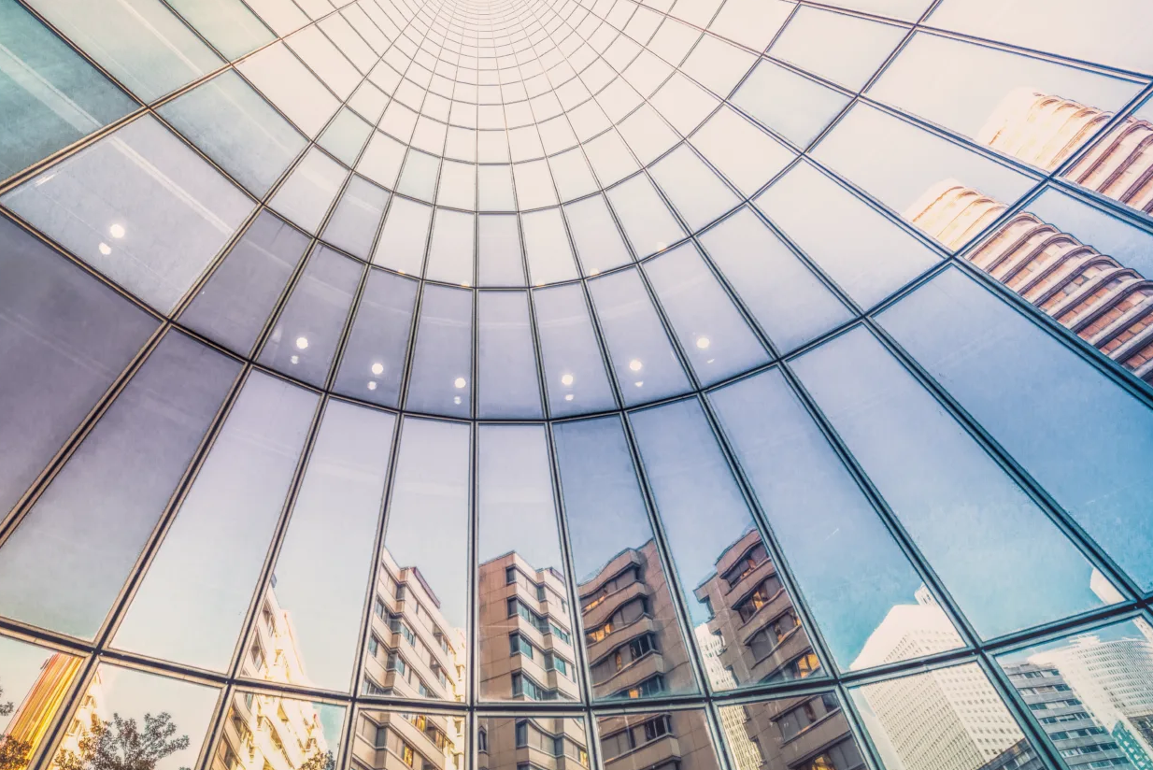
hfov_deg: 92.3
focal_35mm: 17
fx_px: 545
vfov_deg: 70.3
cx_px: 477
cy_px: 421
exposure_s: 1/400
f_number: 5.6
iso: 200
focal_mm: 14
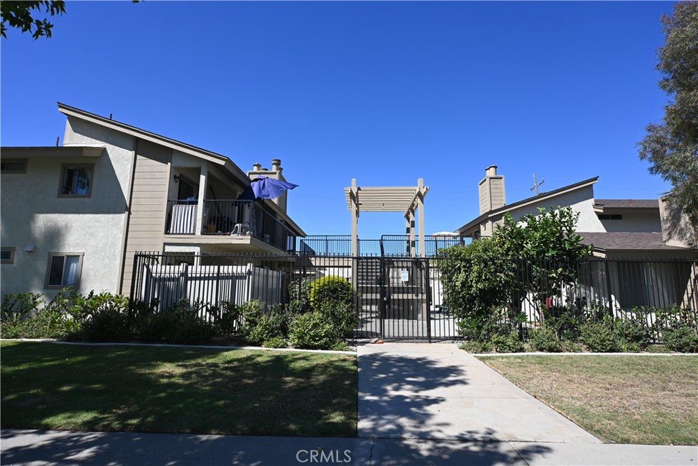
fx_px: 349
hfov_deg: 90.0
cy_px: 233
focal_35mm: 18
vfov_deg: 67.4
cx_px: 349
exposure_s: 1/320
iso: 100
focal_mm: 12
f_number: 6.3
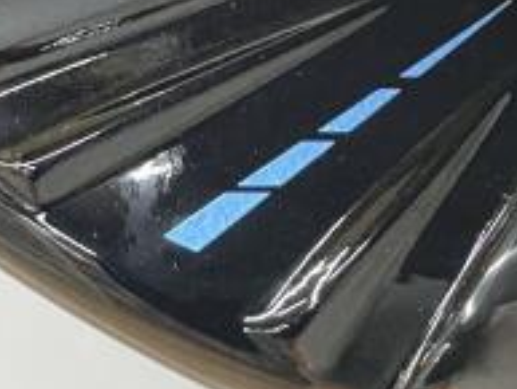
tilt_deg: -63.0
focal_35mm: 259
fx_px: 3871
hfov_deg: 7.6
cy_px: -263
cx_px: 546
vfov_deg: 5.7
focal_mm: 6
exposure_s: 1/60
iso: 200
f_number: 2
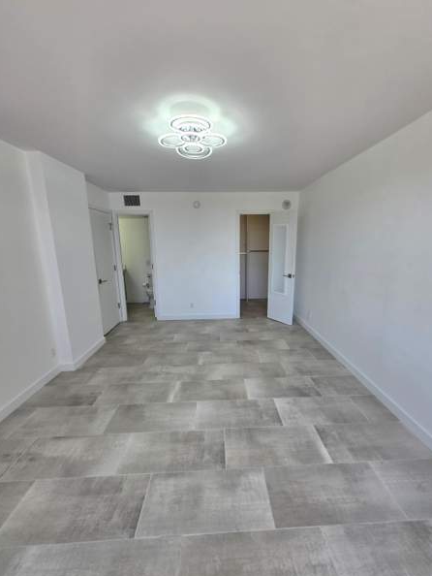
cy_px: 294
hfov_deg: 85.6
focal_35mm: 14
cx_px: 228
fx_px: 233
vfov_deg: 102.0
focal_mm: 1.7
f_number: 2.2
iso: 40
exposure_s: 1/120
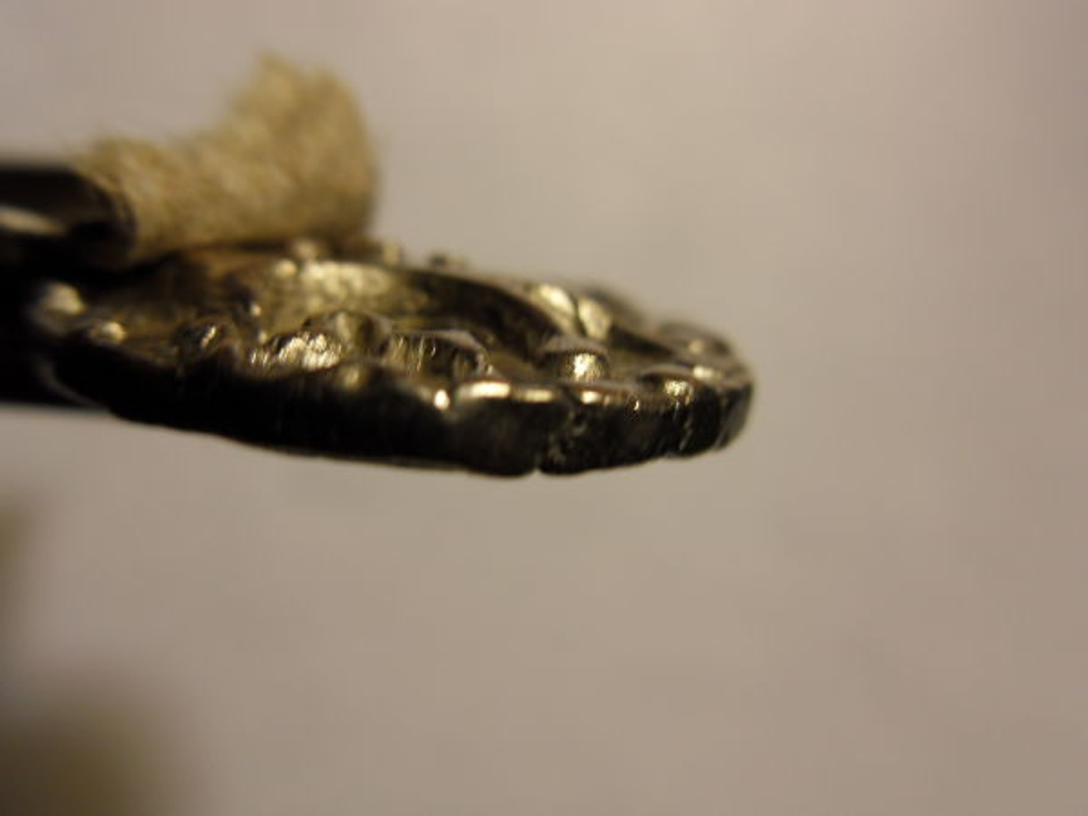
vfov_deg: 40.7
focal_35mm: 35
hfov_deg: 52.6
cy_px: 408
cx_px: 544
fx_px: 1100
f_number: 3.5
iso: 80
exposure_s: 1/30
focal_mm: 6.3
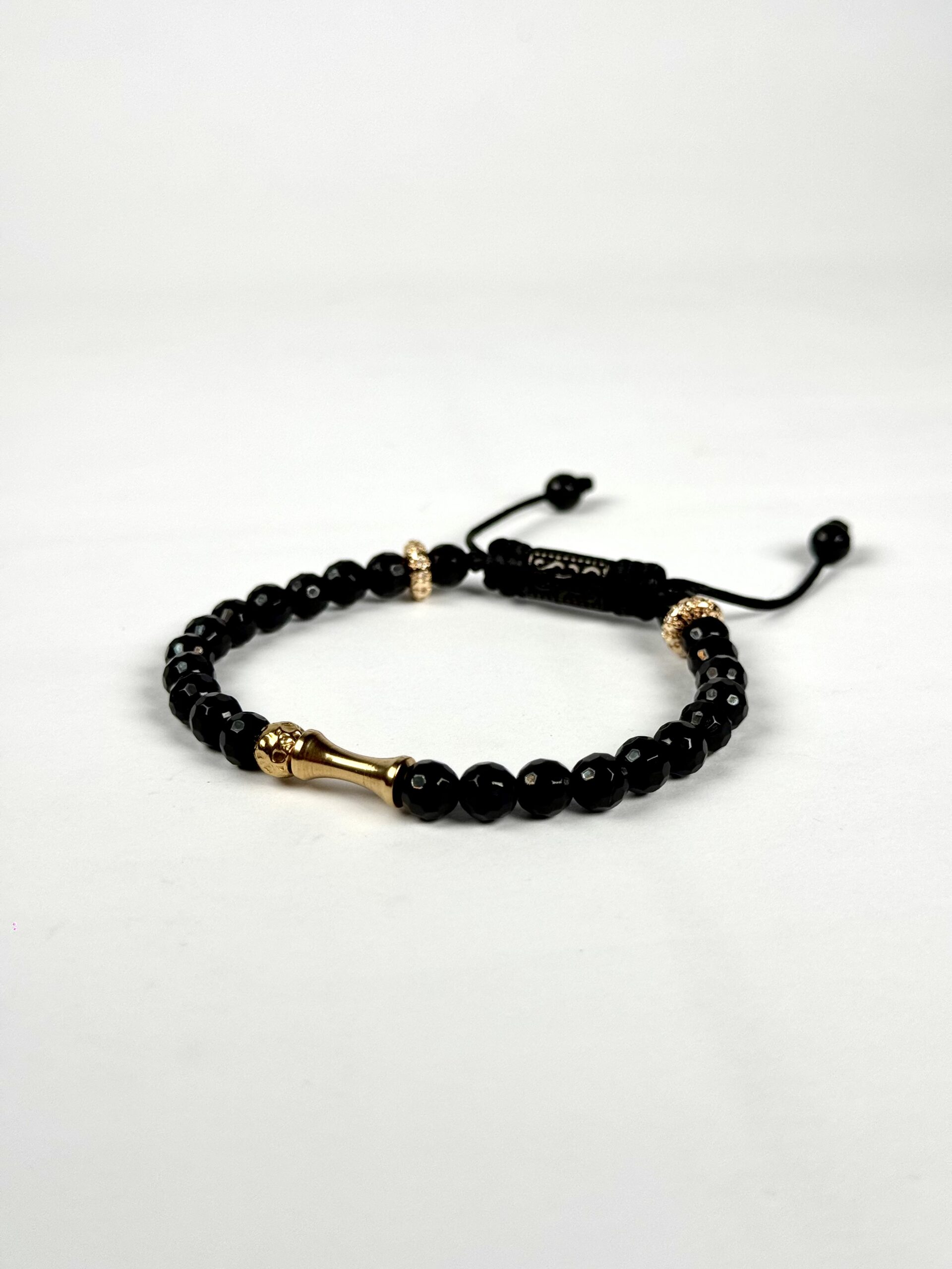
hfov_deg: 30.3
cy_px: 634
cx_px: 476
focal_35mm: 48
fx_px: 1760
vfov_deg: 39.7
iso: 80
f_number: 1.78
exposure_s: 1/7937
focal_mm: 6.76
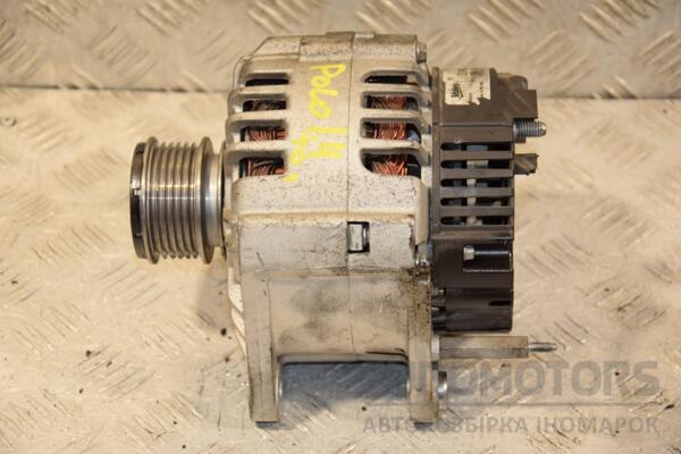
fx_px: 1986
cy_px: 227
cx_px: 340
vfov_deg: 13.0
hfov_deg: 19.5
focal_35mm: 105
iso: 800
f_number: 5.3
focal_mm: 70
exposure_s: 1/200
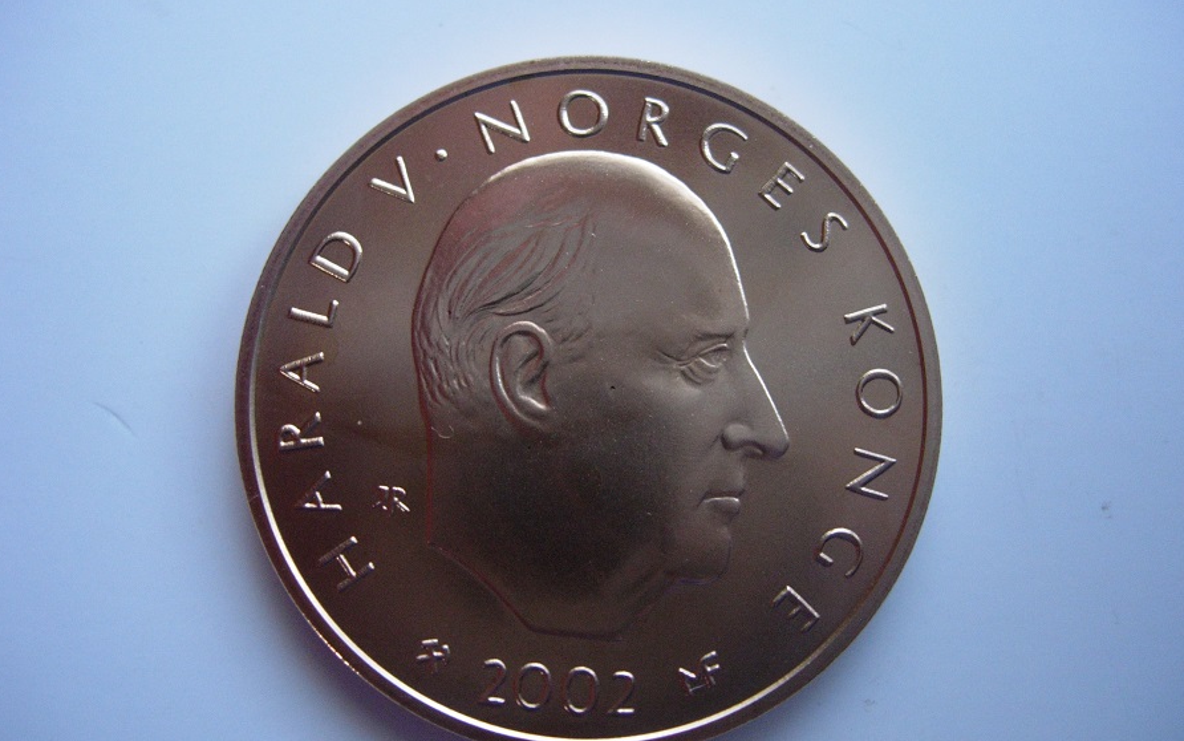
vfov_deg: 31.2
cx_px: 587
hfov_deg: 48.2
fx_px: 1323
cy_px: 407
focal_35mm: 41
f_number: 2.8
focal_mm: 7.8
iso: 173
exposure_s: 1/32
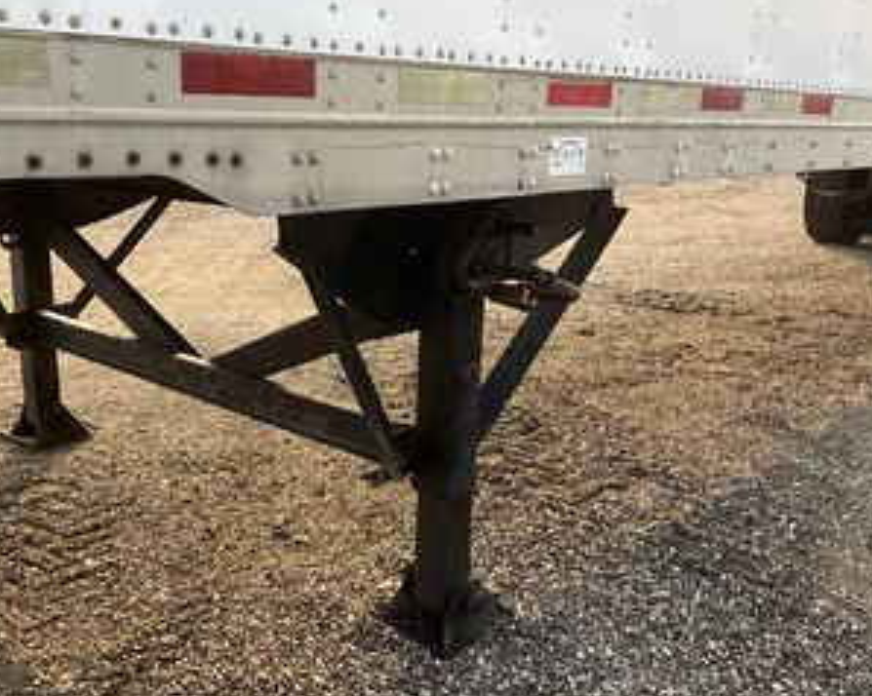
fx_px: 980
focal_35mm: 38
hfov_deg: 47.8
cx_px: 375
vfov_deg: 39.1
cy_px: 377
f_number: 1.8
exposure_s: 1/186
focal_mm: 3
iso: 20
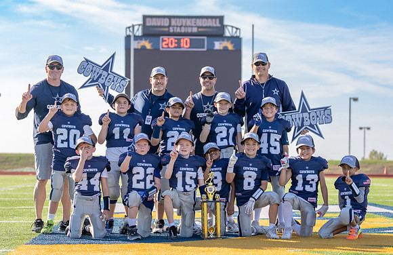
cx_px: 180
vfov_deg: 13.2
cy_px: 131
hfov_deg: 20.2
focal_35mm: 102
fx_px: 1102
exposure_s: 1/800
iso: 100
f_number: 2.8
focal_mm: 74
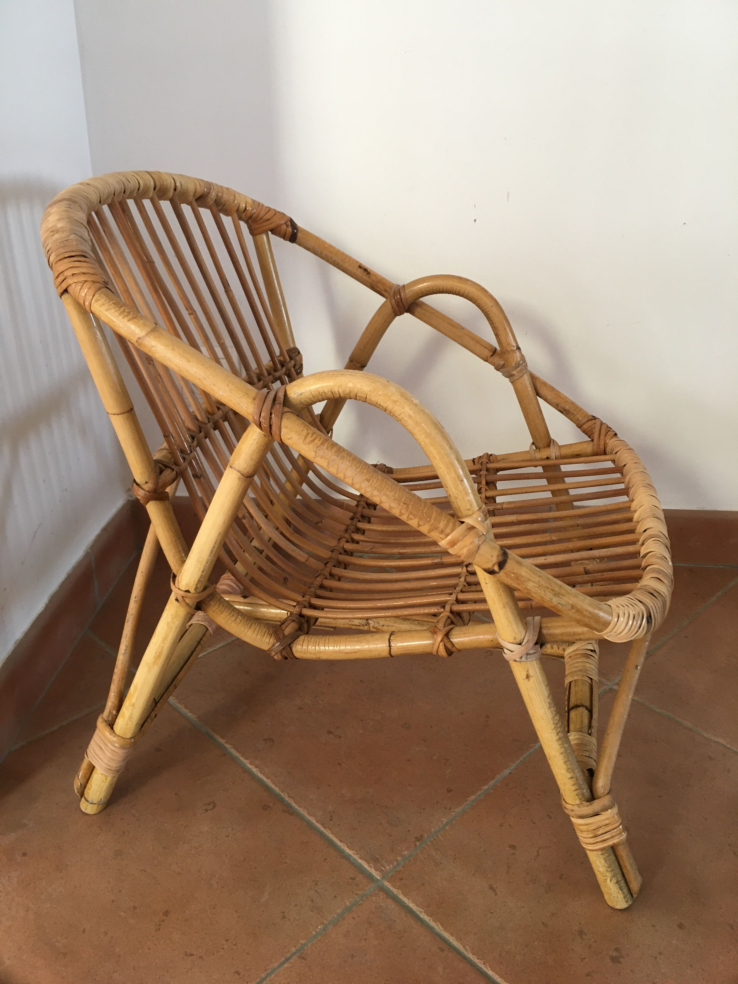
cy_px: 492
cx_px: 369
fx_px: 824
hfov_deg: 48.2
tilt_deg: -24.0
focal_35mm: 29
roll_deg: -1.3
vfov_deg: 61.7
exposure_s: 1/33
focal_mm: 4.15
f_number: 2.2
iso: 64
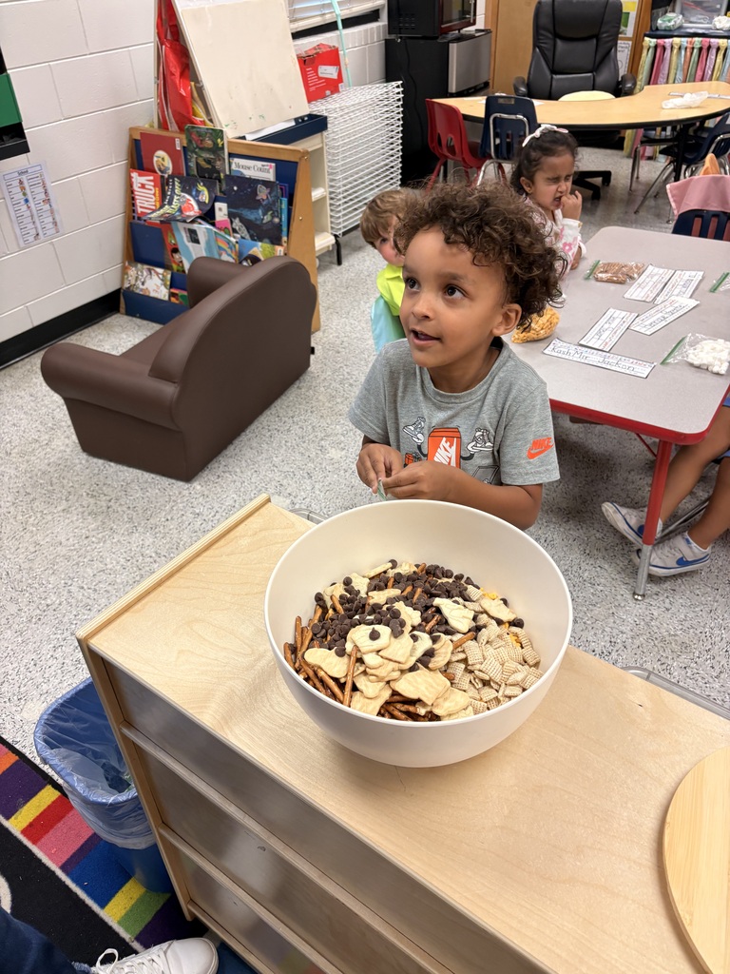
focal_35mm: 26
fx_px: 731
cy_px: 487
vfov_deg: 67.3
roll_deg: +0.5
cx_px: 365
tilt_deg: -37.7
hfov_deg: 53.1
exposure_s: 1/120
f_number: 1.6
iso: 125
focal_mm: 5.96
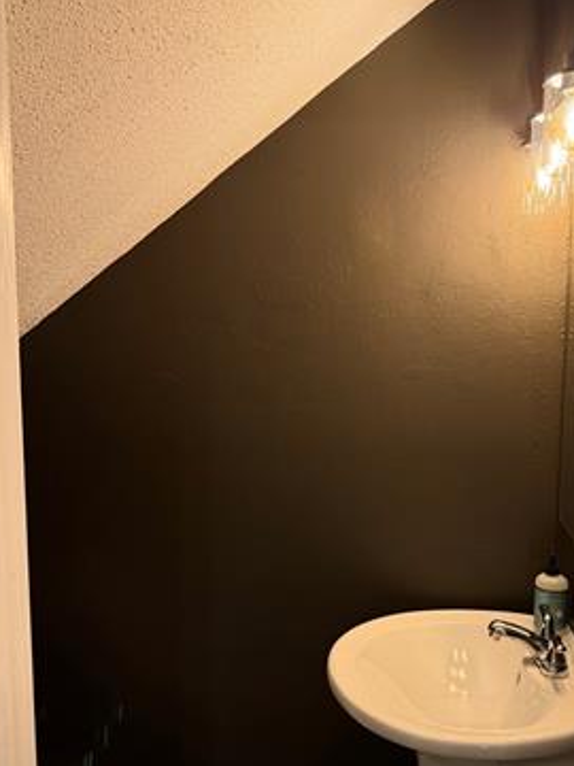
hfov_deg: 44.0
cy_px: 436
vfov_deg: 56.6
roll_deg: +0.0
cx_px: 330
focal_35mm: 32
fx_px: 707
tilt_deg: -6.6
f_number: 1.78
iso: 320
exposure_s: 1/60
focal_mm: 6.76
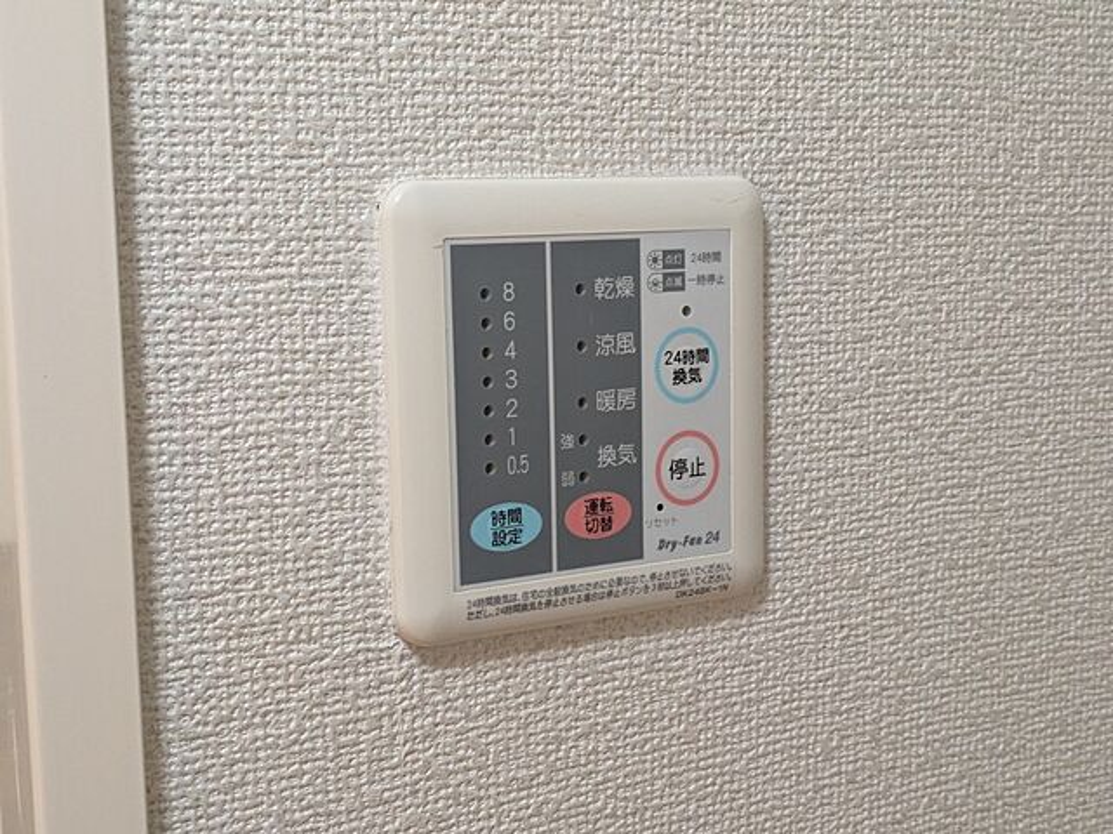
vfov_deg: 28.6
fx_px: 1640
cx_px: 556
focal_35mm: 51
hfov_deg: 37.5
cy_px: 417
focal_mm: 5.43
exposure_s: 1/60
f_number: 1.89
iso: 471
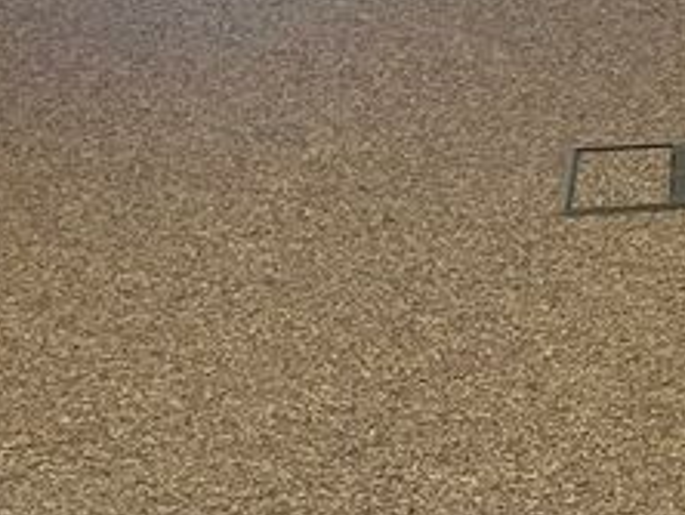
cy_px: -270
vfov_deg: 11.0
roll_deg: -0.5
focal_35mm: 130
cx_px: 1277
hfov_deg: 13.4
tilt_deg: -10.5
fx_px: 2575
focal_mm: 5.1
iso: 100
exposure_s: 1/121
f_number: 1.6
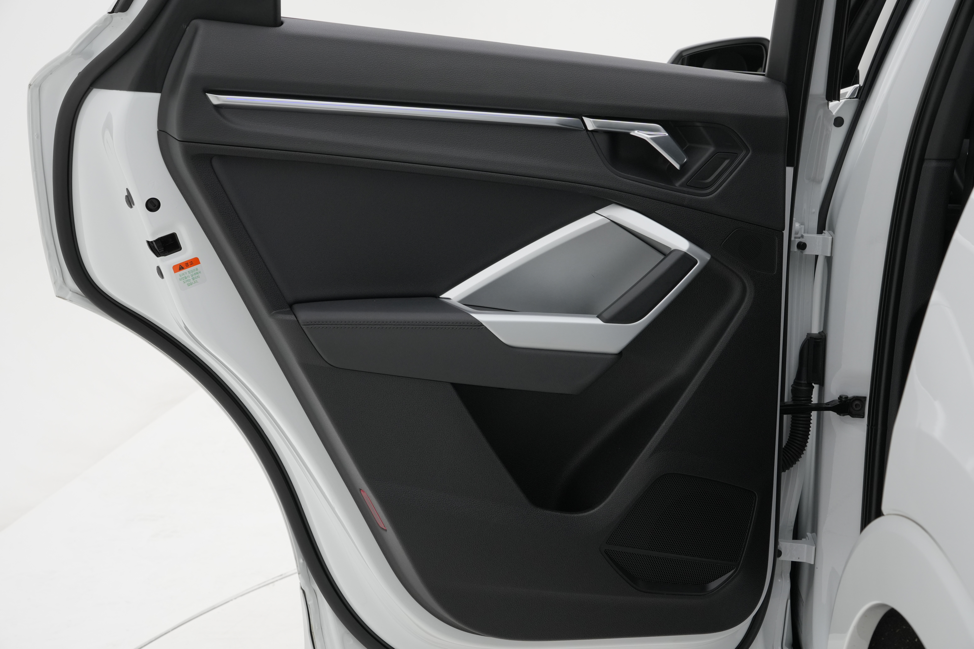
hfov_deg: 38.0
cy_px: 324
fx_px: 1416
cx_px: 487
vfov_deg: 25.8
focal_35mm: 52
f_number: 8
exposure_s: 1/80
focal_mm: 34.9
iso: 500
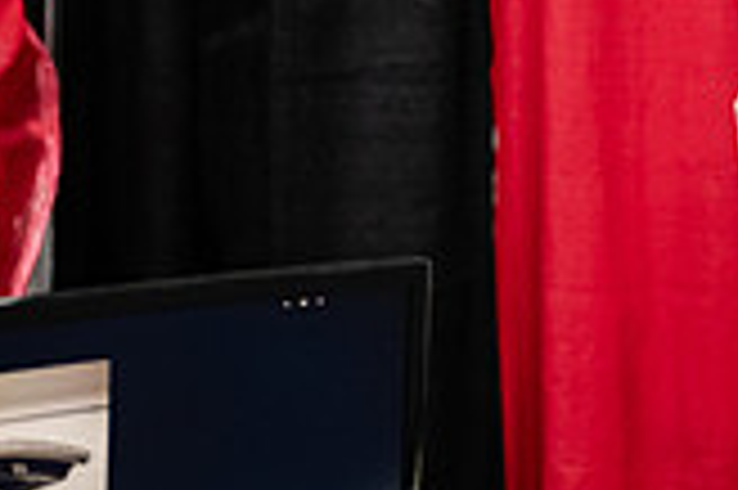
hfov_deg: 13.7
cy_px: -189
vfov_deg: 9.4
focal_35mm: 142
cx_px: 1071
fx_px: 2908
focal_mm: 37
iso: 3200
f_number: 3.2
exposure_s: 1/200
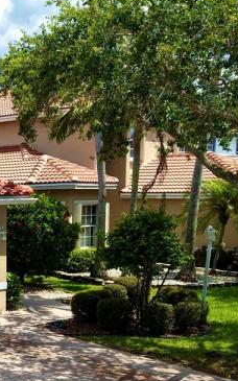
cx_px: -103
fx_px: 696
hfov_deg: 17.7
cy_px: 277
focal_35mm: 67
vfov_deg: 30.2
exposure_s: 1/6400
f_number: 1.8
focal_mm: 8.67
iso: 280
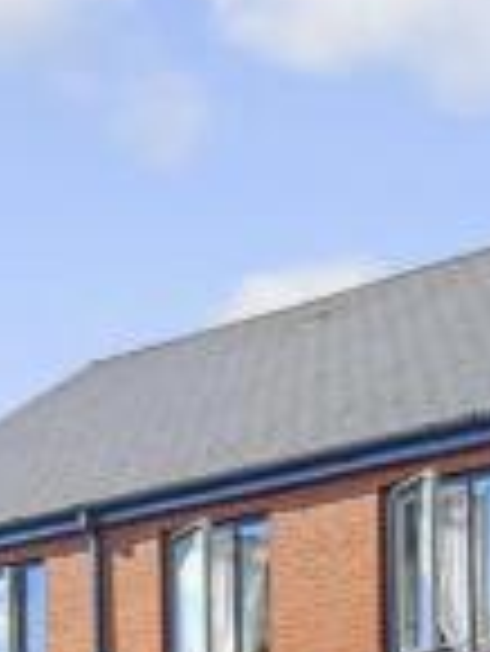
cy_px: 839
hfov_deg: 21.3
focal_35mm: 65
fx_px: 1225
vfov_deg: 25.7
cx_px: 564
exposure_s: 1/250
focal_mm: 10
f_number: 8
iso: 160
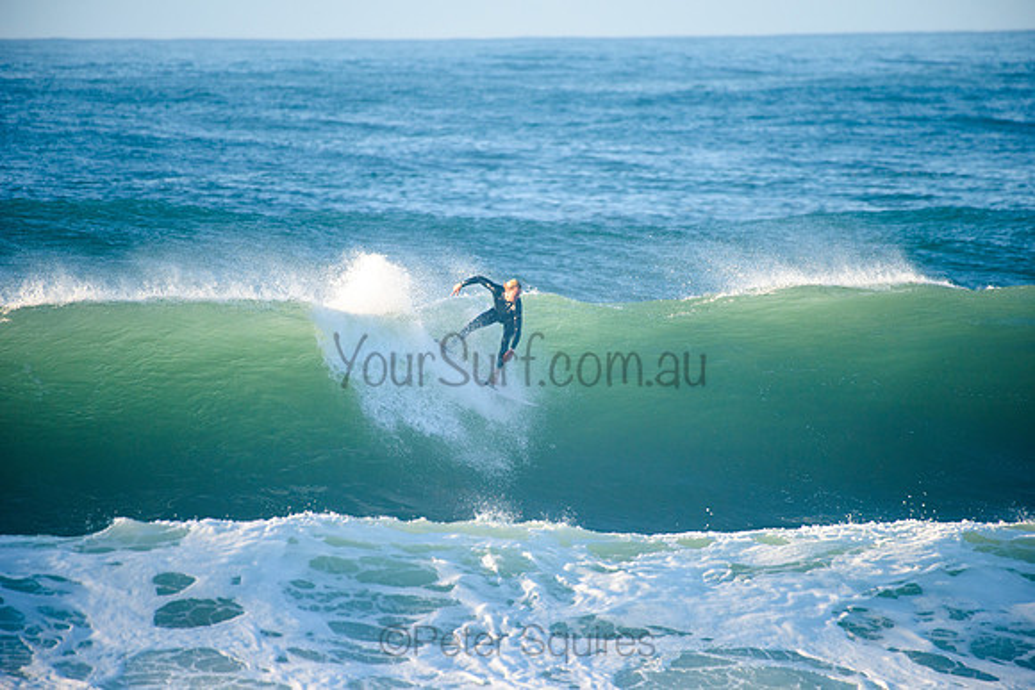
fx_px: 14380
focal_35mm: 500
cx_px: 518
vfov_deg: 2.8
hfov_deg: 4.1
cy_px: 345
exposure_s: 1/1600
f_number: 5.6
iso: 360
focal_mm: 500
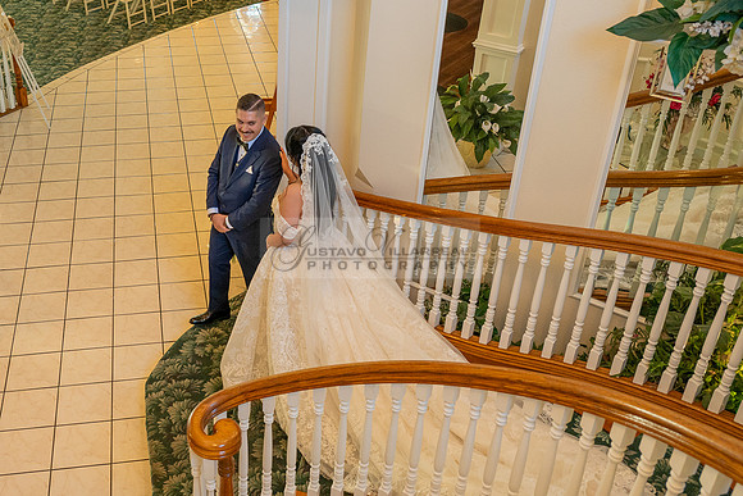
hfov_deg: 47.4
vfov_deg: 32.9
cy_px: 182
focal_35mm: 40
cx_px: 268
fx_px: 835
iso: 1250
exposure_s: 1/200
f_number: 4
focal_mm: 31
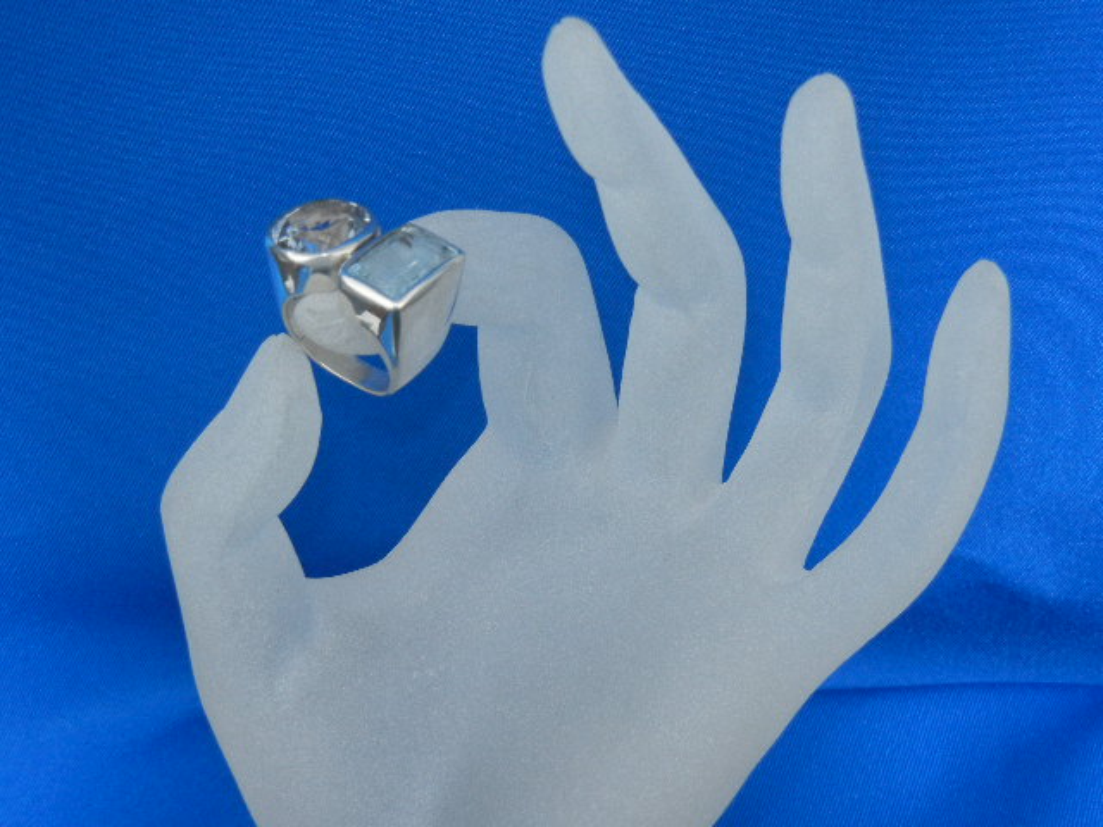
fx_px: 2167
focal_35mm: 68
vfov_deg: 21.6
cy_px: 414
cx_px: 552
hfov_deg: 28.6
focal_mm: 12.2
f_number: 4.1
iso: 341
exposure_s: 1/30
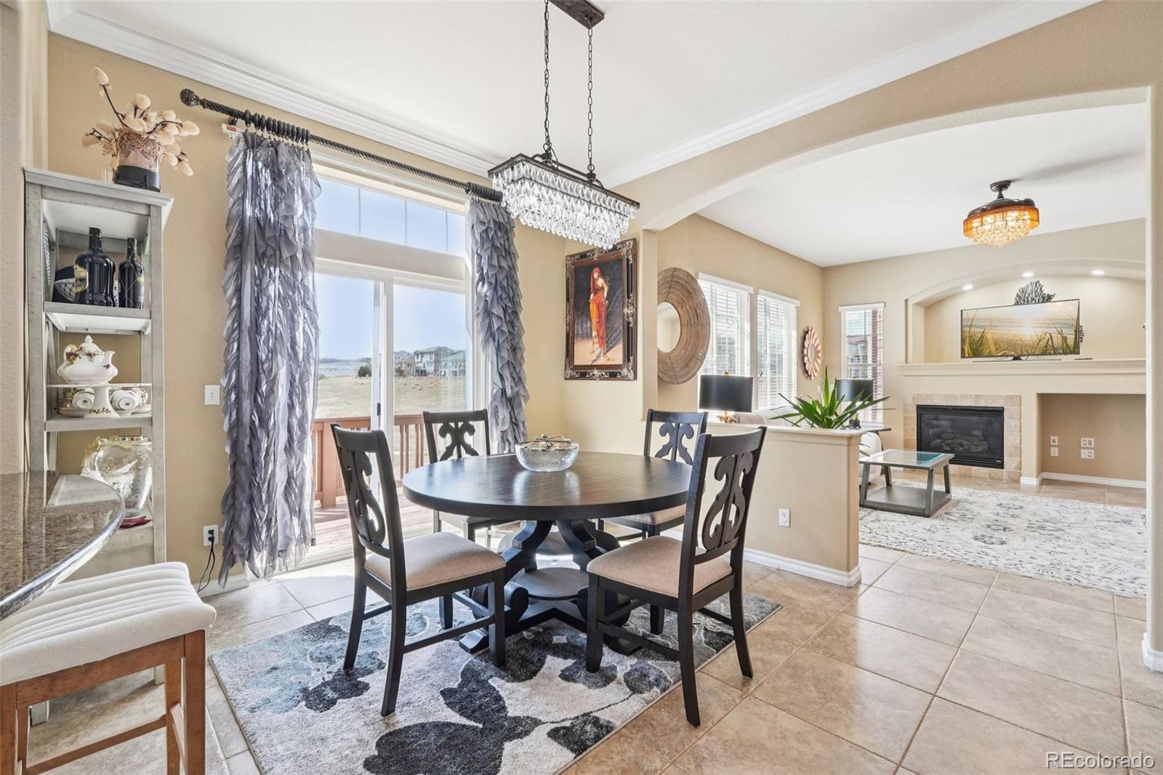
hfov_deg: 100.4
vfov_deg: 77.3
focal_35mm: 15
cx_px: 582
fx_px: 484
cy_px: 388
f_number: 8
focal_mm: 10
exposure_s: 1/25
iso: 800
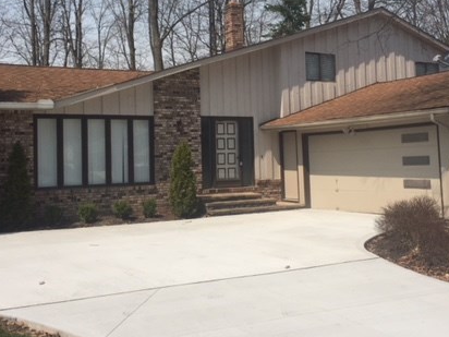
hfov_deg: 42.0
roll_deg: +0.0
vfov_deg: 32.0
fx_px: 584
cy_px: 128
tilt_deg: +3.2
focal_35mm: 45
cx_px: 253
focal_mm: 4.15
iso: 32
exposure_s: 1/3049
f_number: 2.2
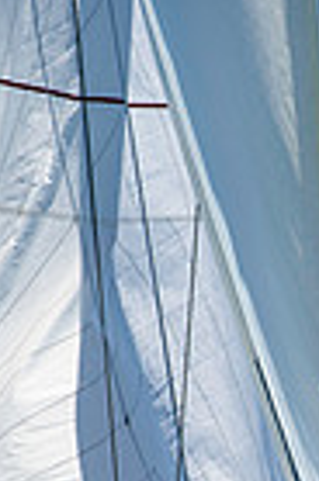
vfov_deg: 3.2
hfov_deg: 2.1
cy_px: 543
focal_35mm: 647
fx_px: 8642
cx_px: 456
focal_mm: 200
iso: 320
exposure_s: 1/2500
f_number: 5
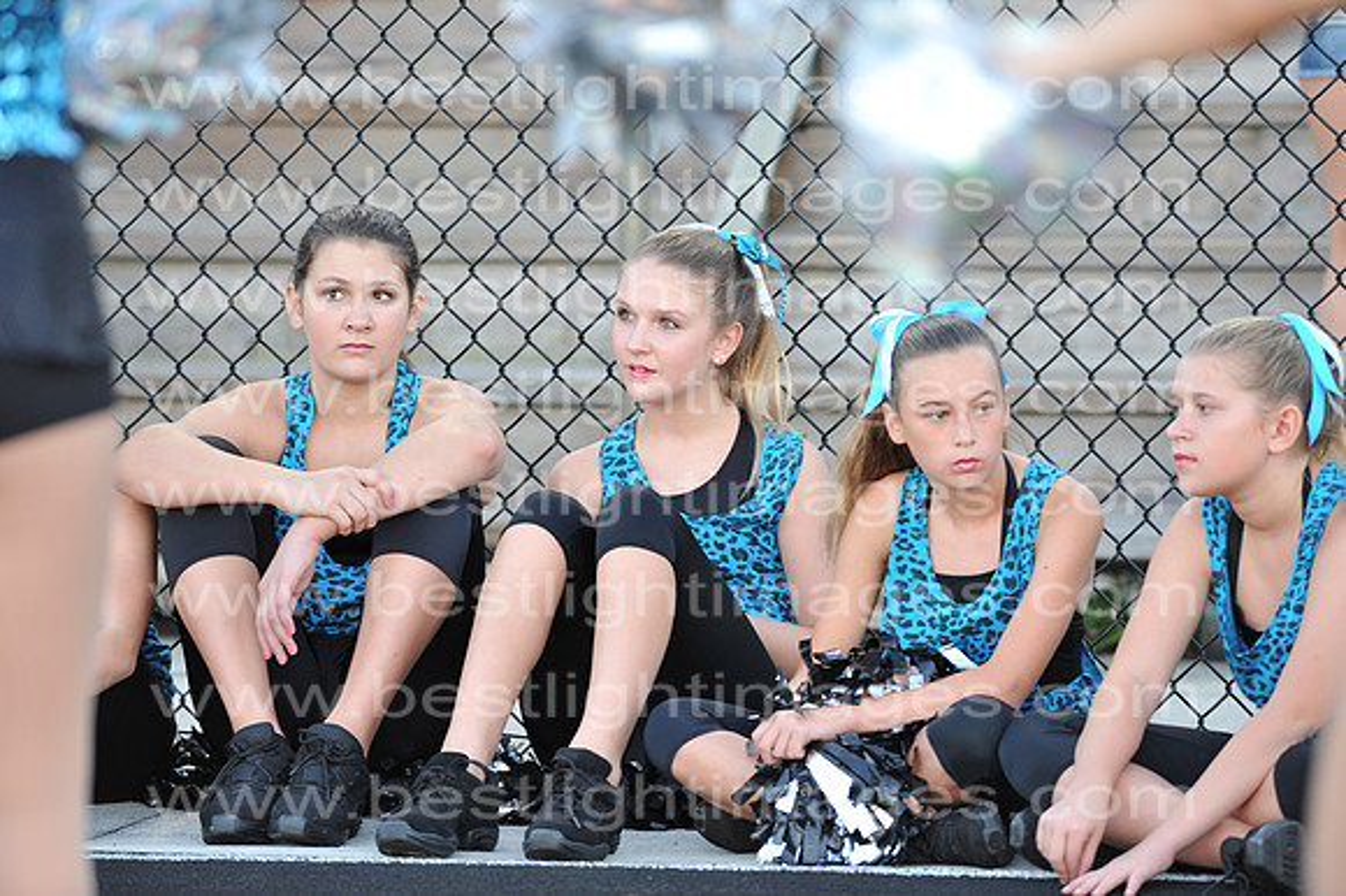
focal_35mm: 300
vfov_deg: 4.6
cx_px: 673
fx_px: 11210
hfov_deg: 6.9
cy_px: 448
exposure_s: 1/125
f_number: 4
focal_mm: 300
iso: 800
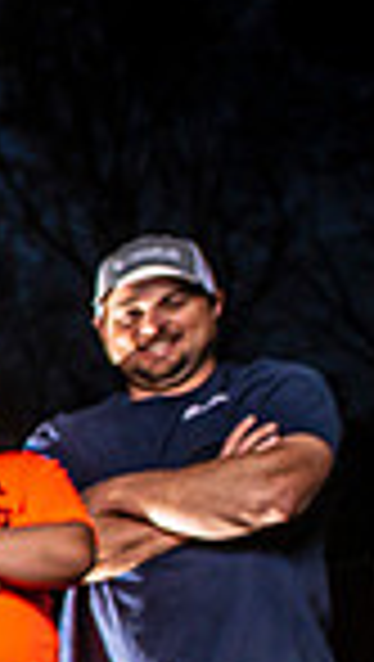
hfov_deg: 8.6
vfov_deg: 18.3
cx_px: -813
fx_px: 1969
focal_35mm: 112
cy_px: 754
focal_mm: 24
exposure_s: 1/200
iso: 400
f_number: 4
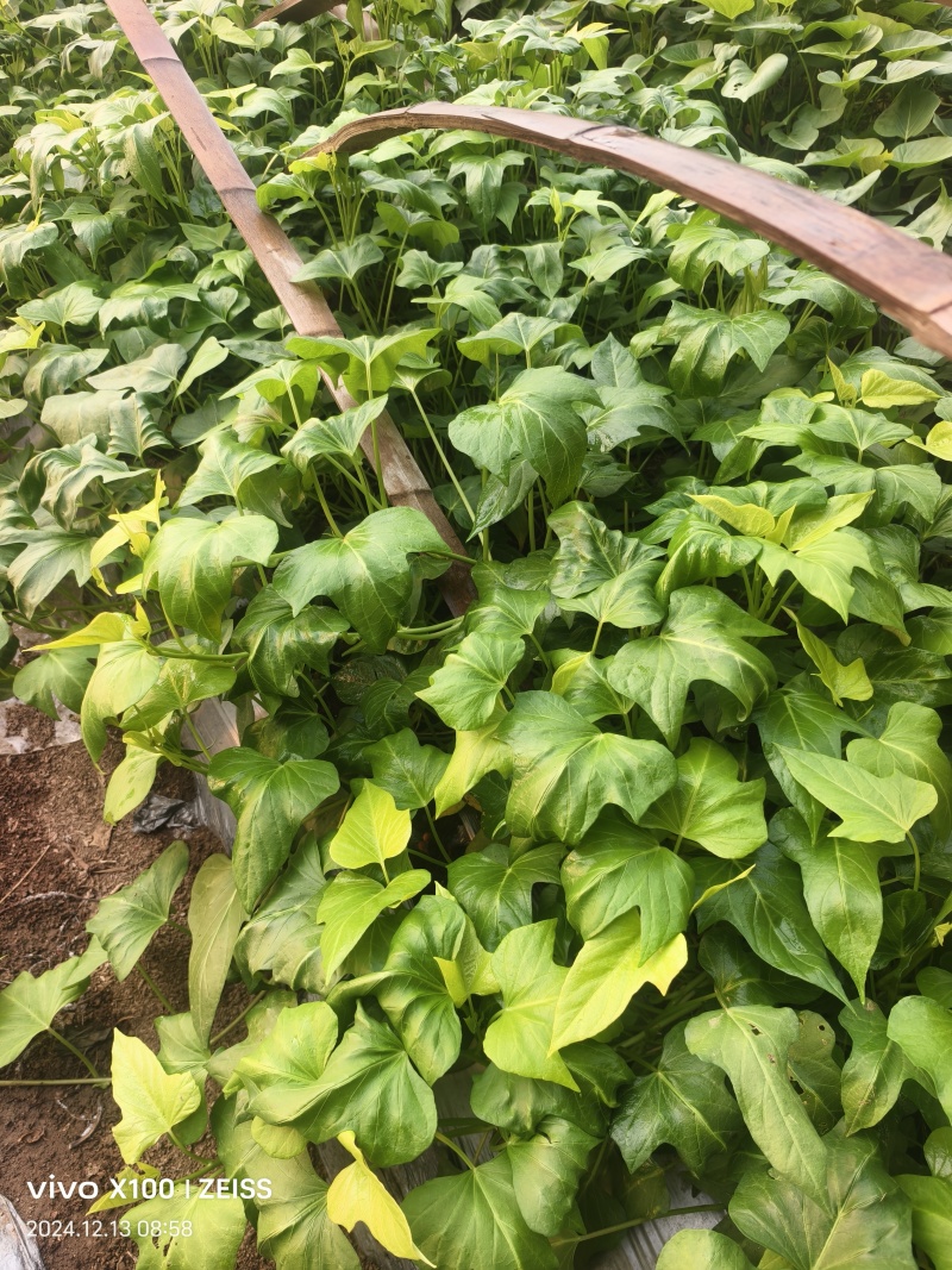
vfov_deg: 73.9
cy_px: 635
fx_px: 844
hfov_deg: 58.9
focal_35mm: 23
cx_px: 476
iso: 72
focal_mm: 5.6
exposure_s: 1/160
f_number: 1.57
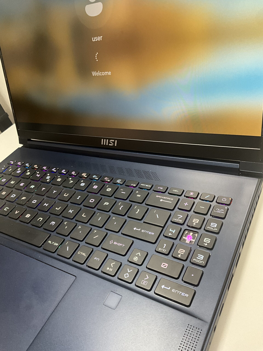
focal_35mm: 29
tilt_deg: -37.6
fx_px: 294
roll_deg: +18.8
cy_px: 176
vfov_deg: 61.7
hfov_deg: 48.2
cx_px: 132
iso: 160
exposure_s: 1/60
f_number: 1.8
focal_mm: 3
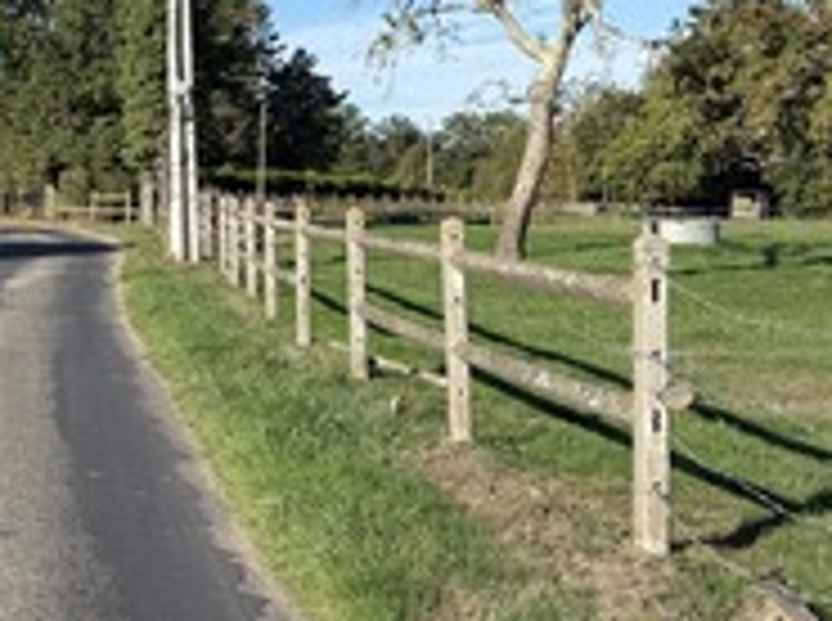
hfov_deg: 27.5
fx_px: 1559
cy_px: 232
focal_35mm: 65
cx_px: -72
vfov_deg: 22.5
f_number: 1.78
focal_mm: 6.76
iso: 80
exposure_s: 1/3279
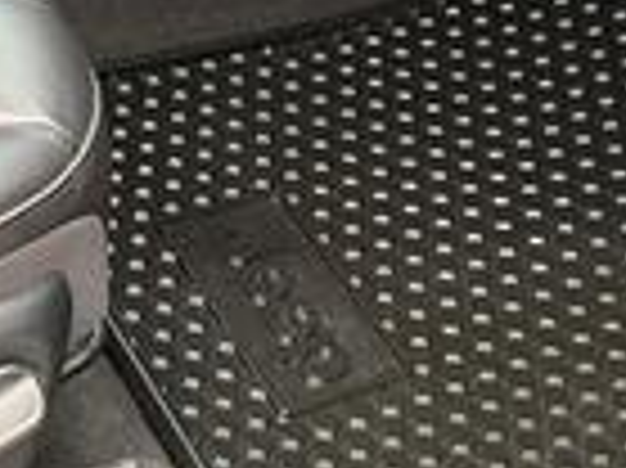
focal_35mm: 120
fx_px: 2168
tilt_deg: -23.2
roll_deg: +0.8
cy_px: -486
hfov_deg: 16.1
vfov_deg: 11.1
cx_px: 14
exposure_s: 1/198
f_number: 1.6
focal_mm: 5.96
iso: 64
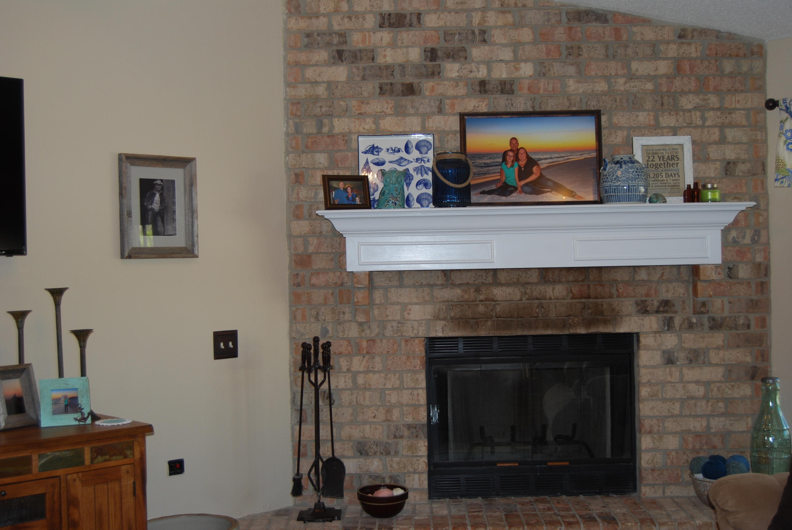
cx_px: 396
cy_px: 265
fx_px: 1024
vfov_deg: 29.0
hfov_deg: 42.3
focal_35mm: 46
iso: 200
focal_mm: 31
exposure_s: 1/60
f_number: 4.5
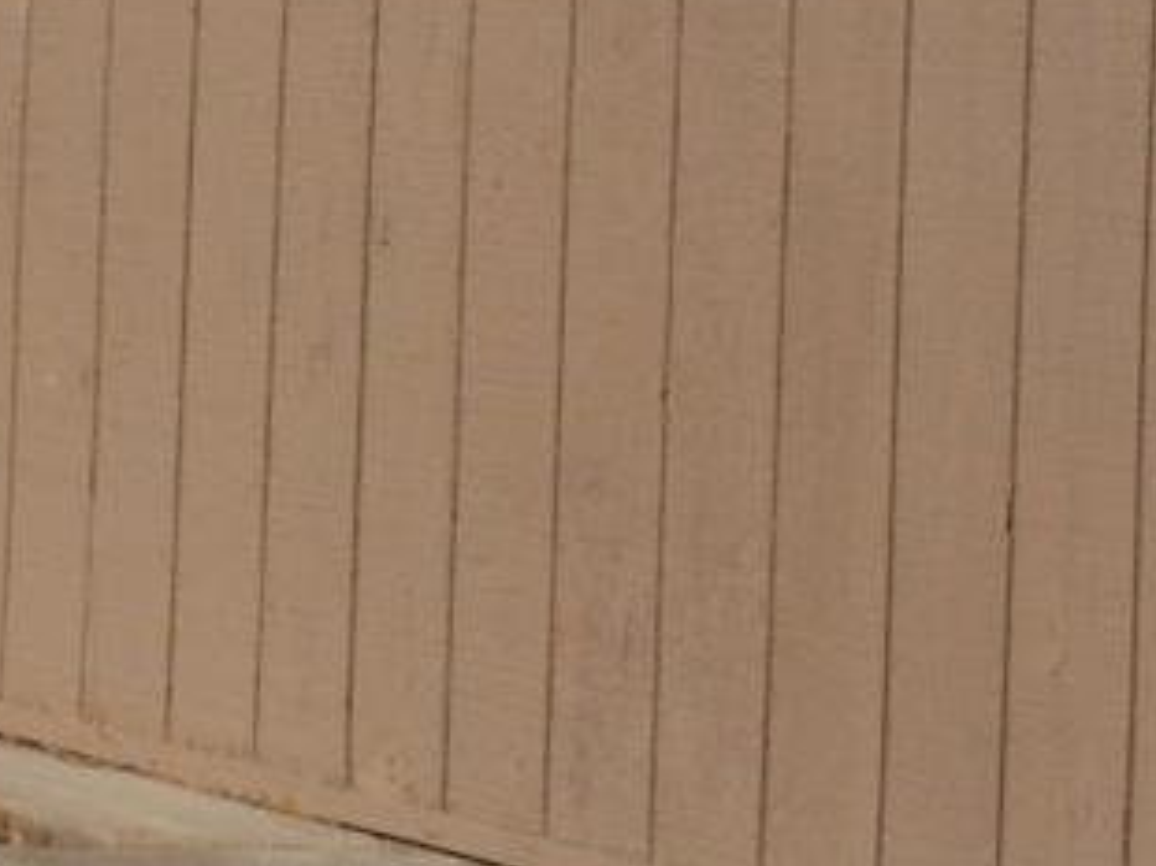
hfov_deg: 8.6
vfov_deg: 6.7
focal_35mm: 217
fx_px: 7244
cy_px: -520
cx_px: -1193
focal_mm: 8.1
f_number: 4.6
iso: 80
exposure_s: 1/1250
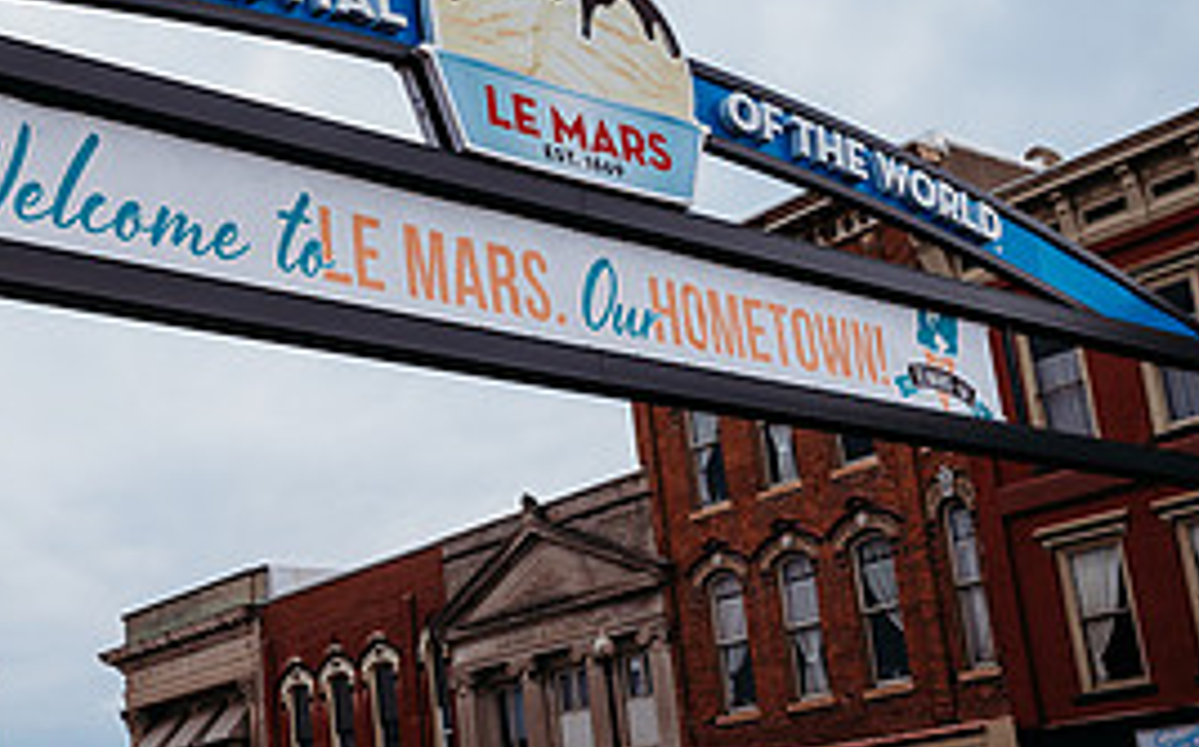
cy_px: 414
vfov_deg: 24.4
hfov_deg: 37.5
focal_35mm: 53
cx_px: 344
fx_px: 1730
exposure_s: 1/160
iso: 100
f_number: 3.2
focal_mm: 24
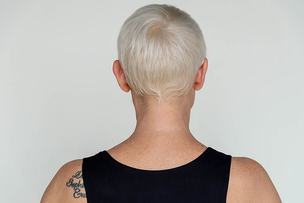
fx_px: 1014
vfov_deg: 11.4
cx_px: 152
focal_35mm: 120
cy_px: 102
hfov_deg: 17.1
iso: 640
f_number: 6.3
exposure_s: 1/125
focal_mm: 120
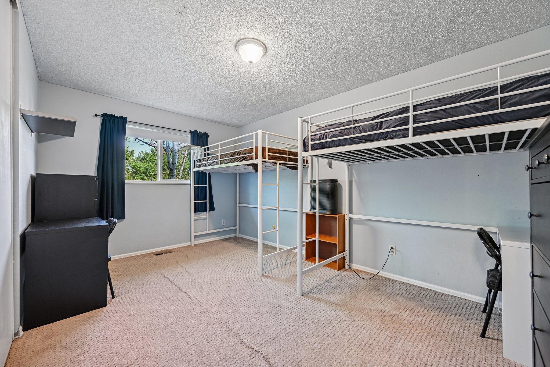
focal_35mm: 14
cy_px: 184
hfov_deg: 104.3
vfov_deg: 81.2
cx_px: 275
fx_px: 214
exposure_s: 1/15
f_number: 8
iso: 360
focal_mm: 14
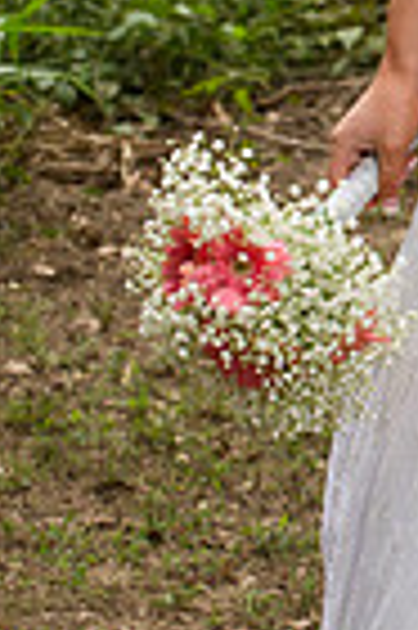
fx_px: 5482
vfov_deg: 6.6
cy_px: 18
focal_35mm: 314
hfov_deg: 4.3
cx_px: 667
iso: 500
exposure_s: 1/160
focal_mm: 98
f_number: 6.3
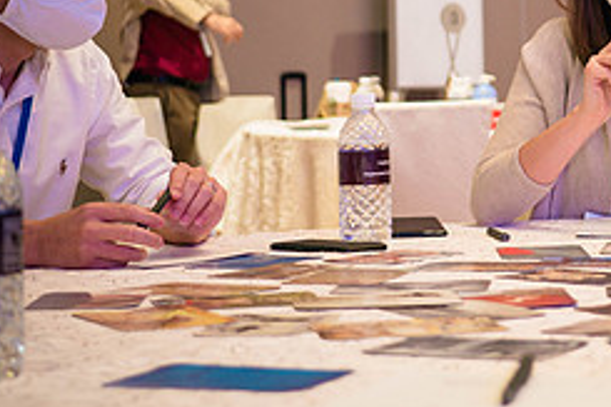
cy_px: 1
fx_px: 1883
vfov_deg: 12.2
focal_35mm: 111
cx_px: 623
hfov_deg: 17.9
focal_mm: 22
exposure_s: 1/100
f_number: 1.7
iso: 640
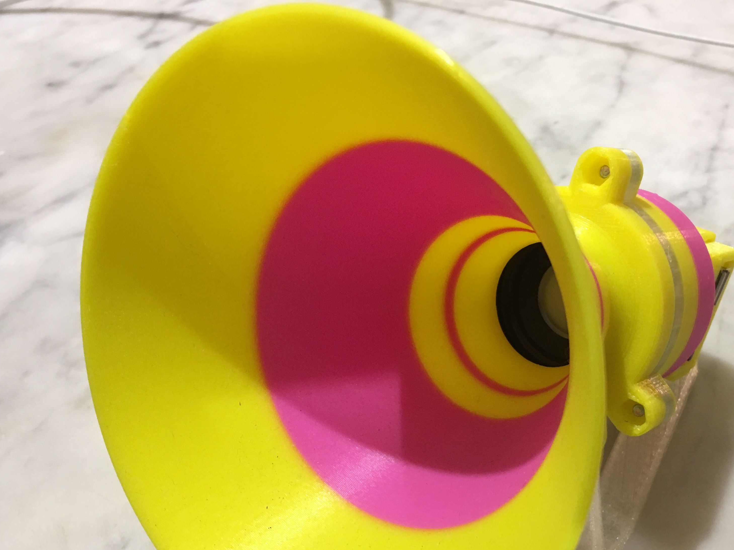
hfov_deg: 46.5
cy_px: 379
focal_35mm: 40
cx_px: 450
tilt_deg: -48.3
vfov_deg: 35.5
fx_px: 848
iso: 125
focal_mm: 4.15
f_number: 2.2
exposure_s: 1/33
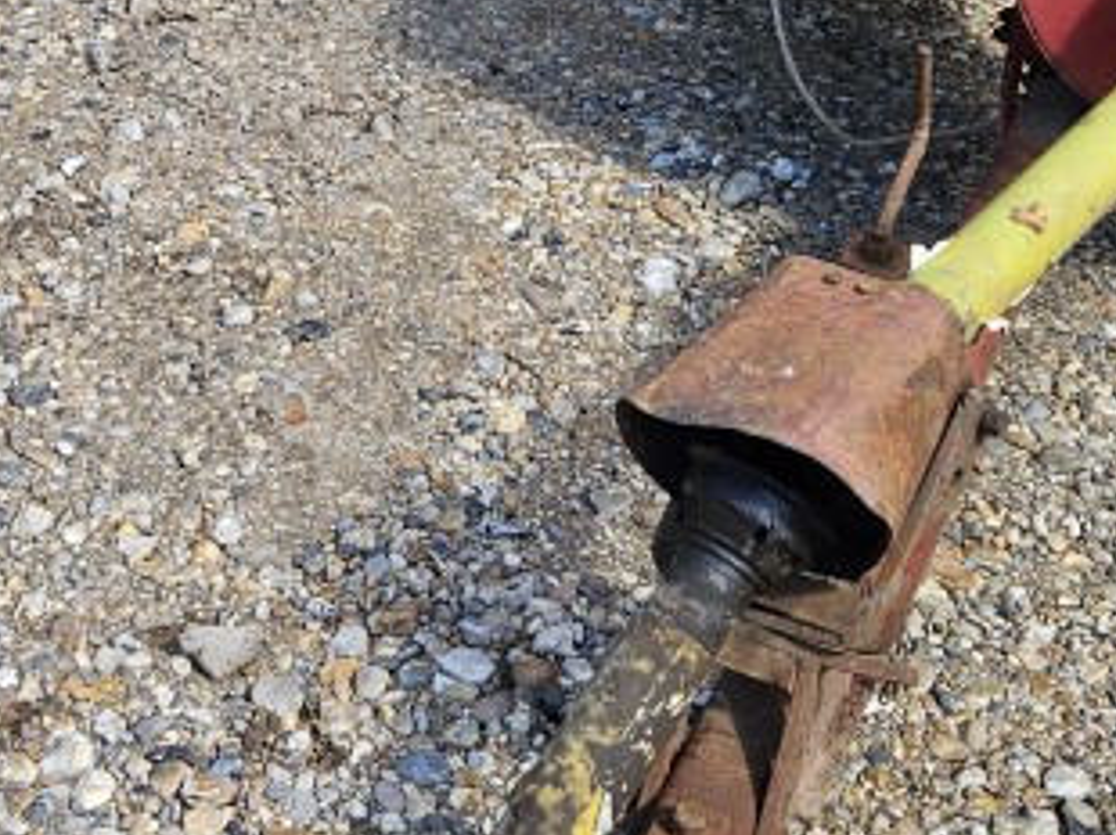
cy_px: -76
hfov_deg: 25.6
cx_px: 389
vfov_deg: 18.6
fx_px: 2448
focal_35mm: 76
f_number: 1.8
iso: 25
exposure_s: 1/485
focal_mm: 5.4
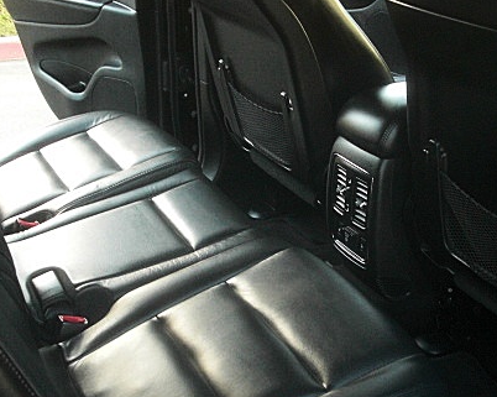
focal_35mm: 56
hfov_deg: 33.5
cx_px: 293
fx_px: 823
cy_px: 230
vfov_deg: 27.1
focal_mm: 6.3
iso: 400
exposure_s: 1/100
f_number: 2.8
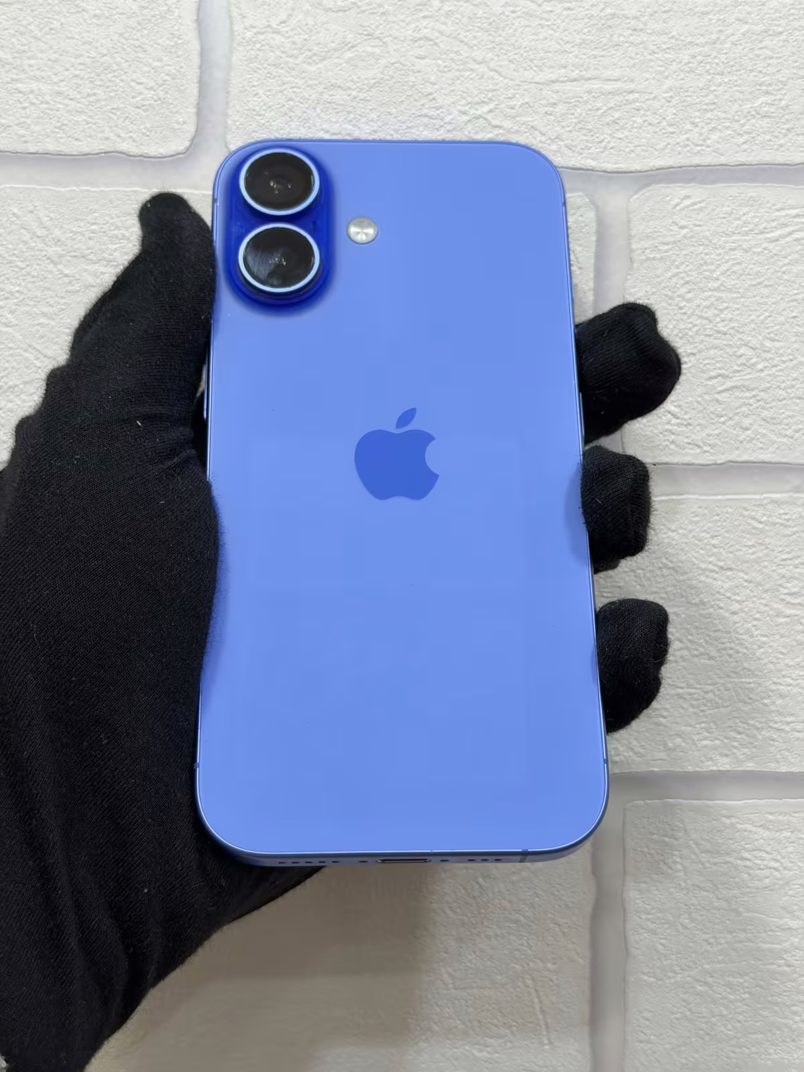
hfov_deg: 30.3
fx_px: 1486
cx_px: 402
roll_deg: -0.4
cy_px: 536
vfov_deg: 39.7
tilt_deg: +0.5
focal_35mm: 48
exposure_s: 1/100
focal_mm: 6.76
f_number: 1.78
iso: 80
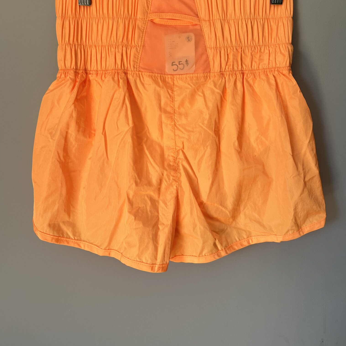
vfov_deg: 52.1
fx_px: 351
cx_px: 172
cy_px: 136
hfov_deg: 52.5
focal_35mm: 31
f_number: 1.5
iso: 40
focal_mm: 5.7
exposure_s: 1/121
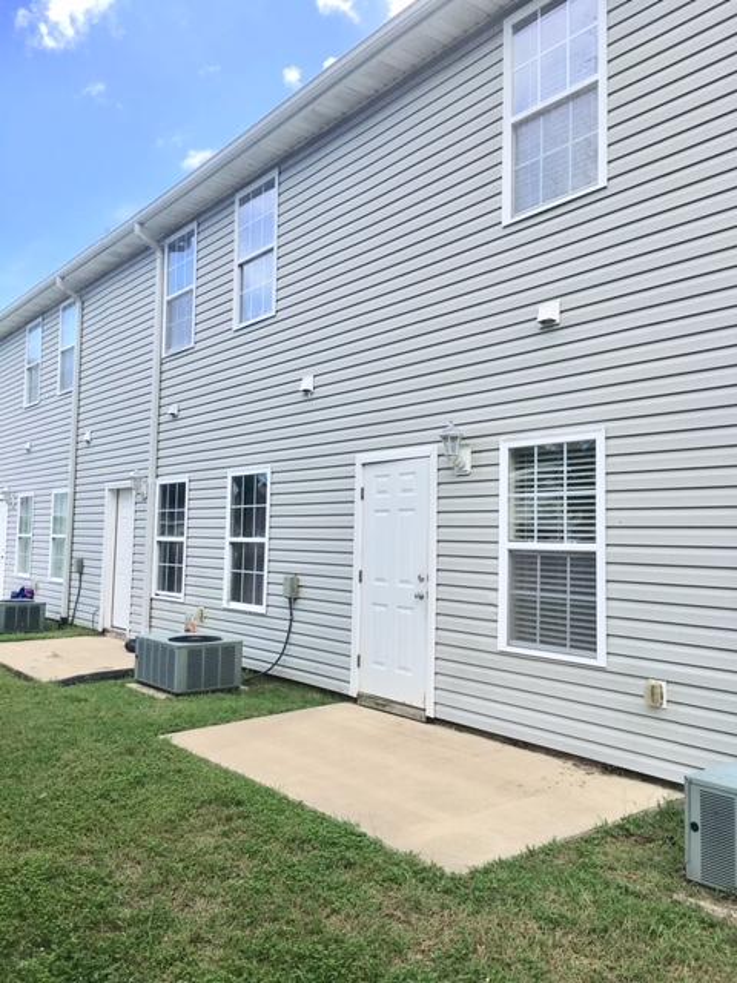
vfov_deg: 61.7
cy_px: 492
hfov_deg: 48.2
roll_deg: -2.2
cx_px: 368
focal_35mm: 29
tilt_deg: +5.0
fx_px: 823
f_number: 2.2
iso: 25
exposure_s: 1/1241
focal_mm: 4.15
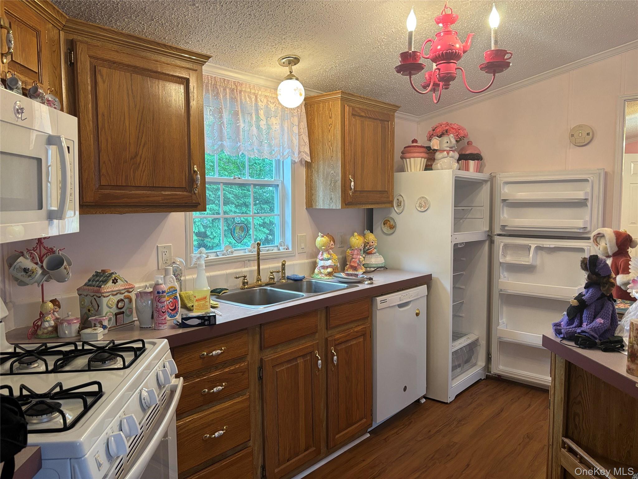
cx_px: 319
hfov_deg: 67.3
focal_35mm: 26
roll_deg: +0.3
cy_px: 240
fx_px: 479
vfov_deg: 53.1
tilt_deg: -4.1
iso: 160
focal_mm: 5.96
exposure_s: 1/60
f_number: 1.6
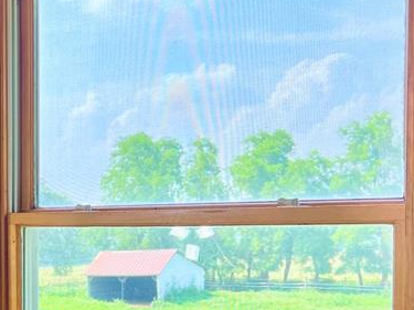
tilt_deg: -1.4
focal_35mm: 71
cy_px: 252
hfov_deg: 26.1
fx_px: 849
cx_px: 11
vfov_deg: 20.5
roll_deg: -0.5
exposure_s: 1/499
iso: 50
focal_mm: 5.7
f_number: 1.5
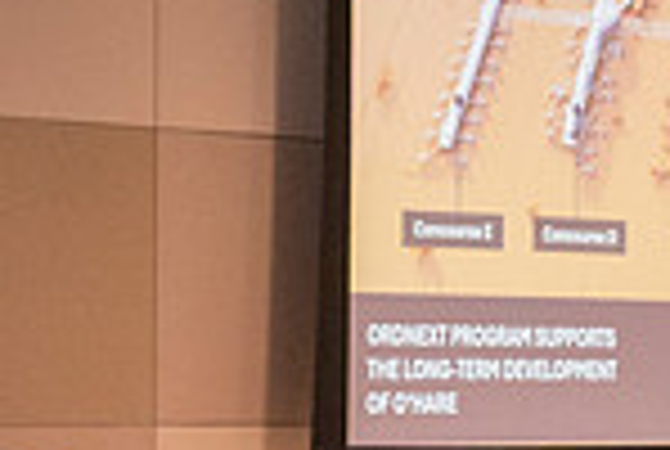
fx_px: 3692
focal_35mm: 198
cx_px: -423
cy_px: 335
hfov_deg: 10.0
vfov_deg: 7.0
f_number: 4.5
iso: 2000
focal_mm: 34
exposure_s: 1/125
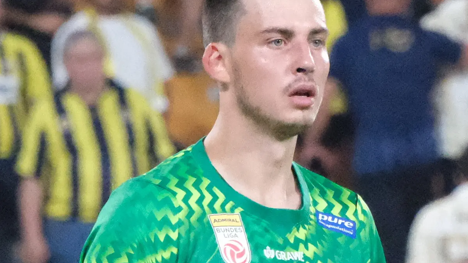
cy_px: 124
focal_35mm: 270
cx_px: 234
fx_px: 3351
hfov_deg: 8.0
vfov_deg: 4.5
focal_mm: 171.3
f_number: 5
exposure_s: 1/1600
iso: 12800
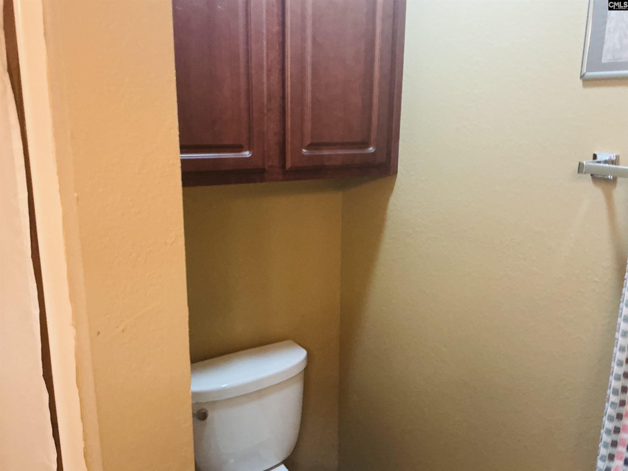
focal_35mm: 29
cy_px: 236
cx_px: 314
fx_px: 526
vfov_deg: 48.2
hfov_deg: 61.7
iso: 250
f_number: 1.8
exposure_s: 1/40
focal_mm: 3
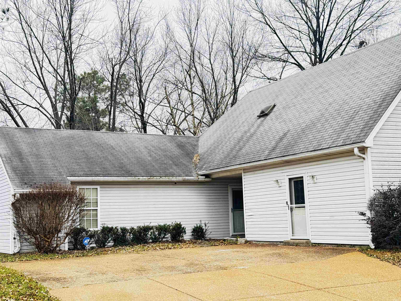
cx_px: 200
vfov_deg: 30.3
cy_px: 150
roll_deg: +2.4
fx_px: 556
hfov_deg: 39.7
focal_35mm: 48
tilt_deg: +6.2
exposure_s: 1/183
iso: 64
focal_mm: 6.76
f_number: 1.78
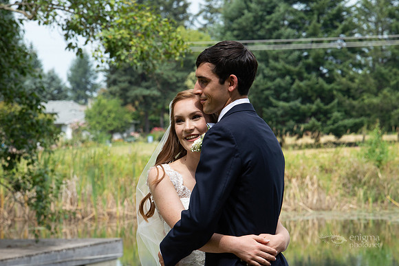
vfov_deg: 6.9
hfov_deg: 10.3
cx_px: 200
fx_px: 2217
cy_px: 133
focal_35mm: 200
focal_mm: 200
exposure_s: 1/250
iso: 800
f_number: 18
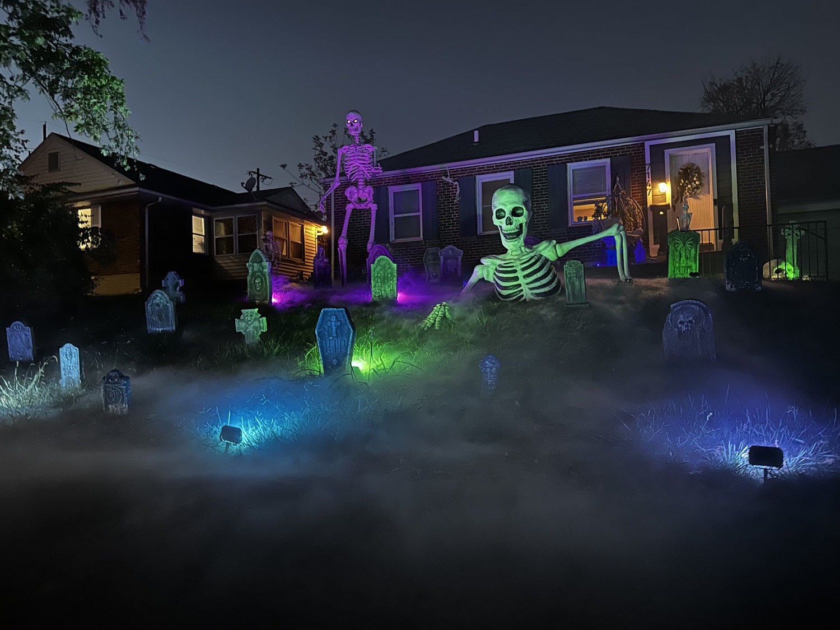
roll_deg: +1.0
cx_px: 420
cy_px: 315
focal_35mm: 24
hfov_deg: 71.6
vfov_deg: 56.8
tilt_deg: +2.1
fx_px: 582
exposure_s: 1/17
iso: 2000
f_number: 1.78
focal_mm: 6.86
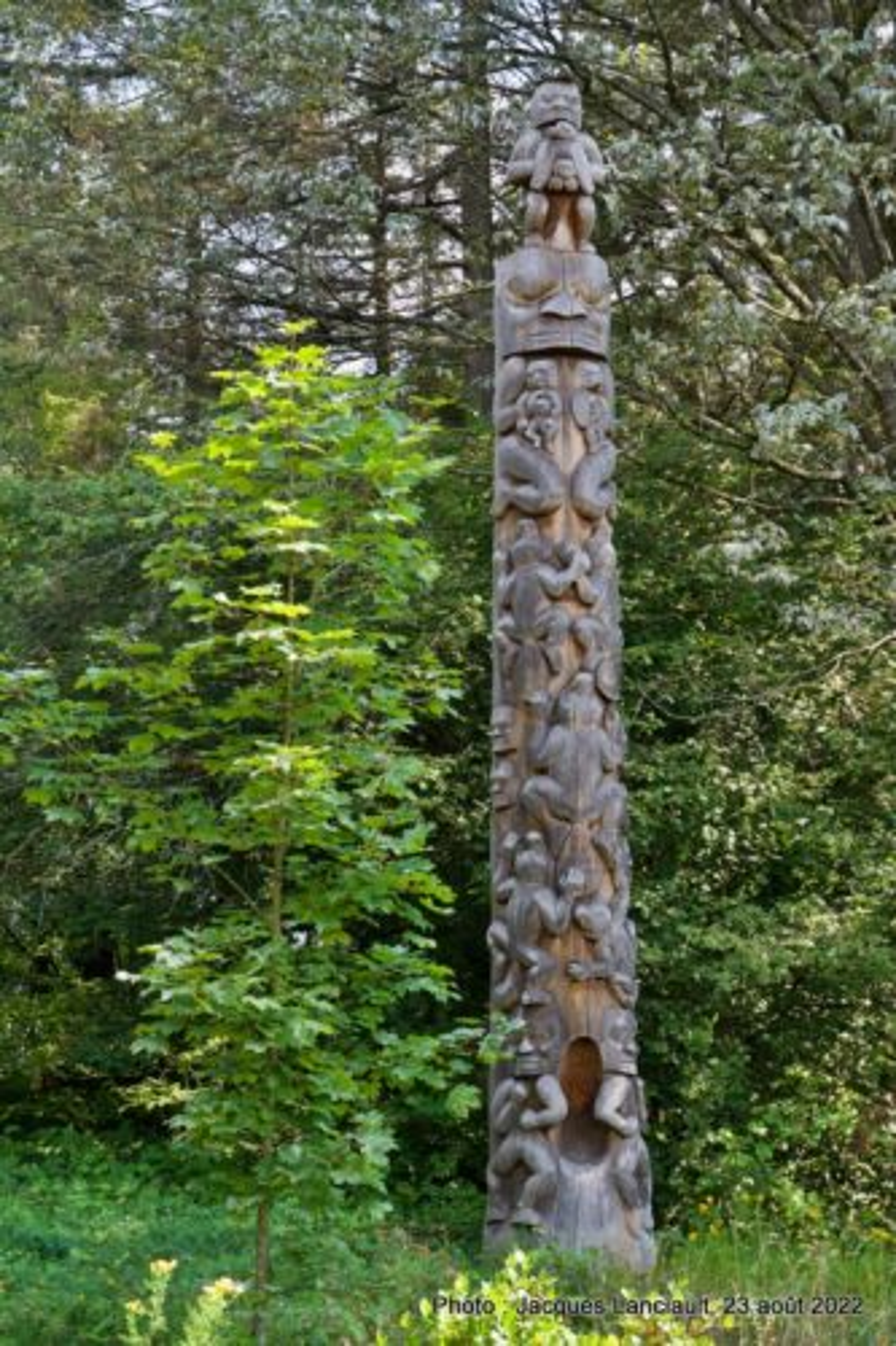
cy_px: 673
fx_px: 2241
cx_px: 448
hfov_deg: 22.6
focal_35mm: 60
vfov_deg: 33.4
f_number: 5.6
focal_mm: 40
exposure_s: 1/60
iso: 180
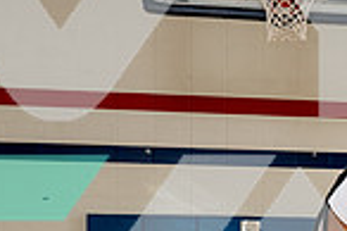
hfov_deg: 16.4
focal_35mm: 117
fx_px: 1126
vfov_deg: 11.4
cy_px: 282
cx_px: 466
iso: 320
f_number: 5.6
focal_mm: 28
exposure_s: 1/250
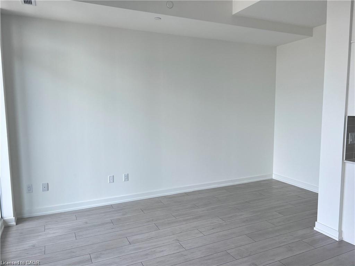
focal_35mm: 26
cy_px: 133
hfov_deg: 67.3
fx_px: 267
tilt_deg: -6.7
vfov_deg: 53.1
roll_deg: +0.6
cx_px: 178
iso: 50
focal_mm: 5.7
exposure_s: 1/511
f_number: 1.5
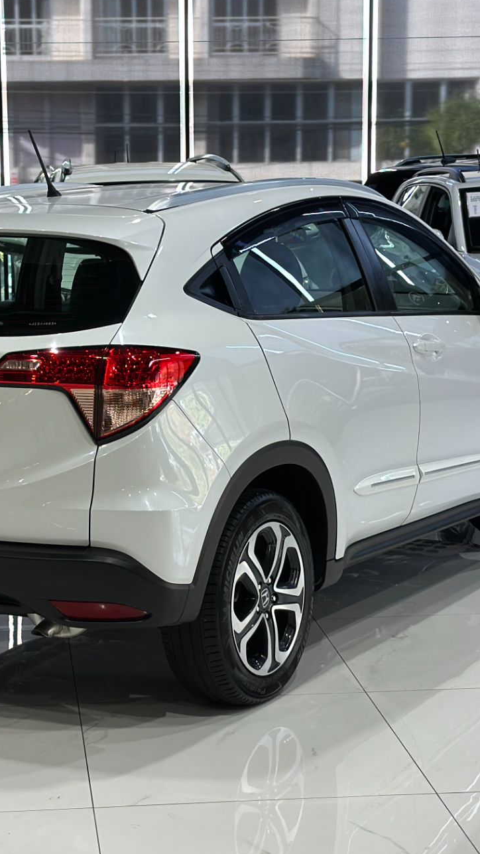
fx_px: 1765
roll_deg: +1.0
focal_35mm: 78
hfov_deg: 15.4
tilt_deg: -8.9
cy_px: 437
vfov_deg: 27.2
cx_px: 141
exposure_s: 1/120
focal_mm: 6.86
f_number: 1.78
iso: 100
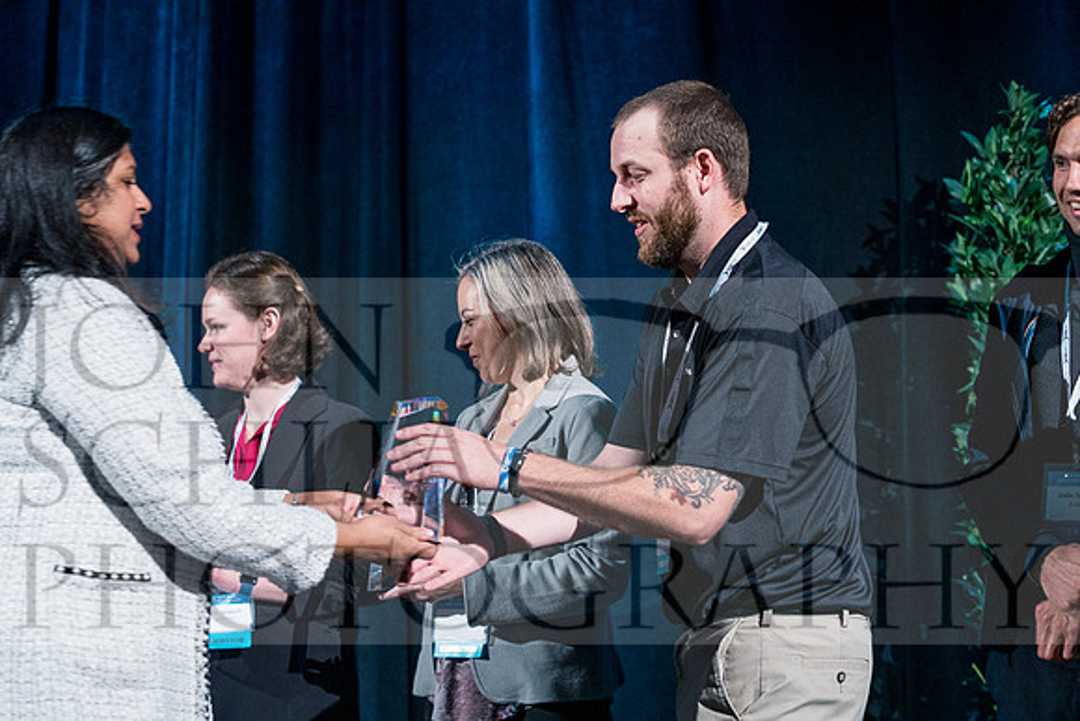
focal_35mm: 70
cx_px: 540
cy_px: 360
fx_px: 2100
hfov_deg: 28.8
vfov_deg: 19.5
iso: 3200
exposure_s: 1/125
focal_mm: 70
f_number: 3.5
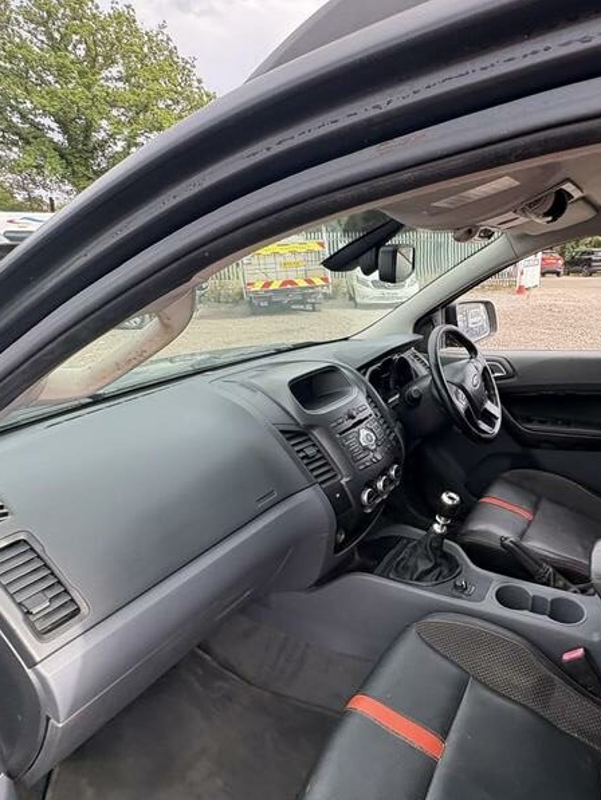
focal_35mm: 21
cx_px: 415
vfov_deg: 79.0
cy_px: 406
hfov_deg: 61.5
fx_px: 486
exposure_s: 1/291
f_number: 2.2
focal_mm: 2.22
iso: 64
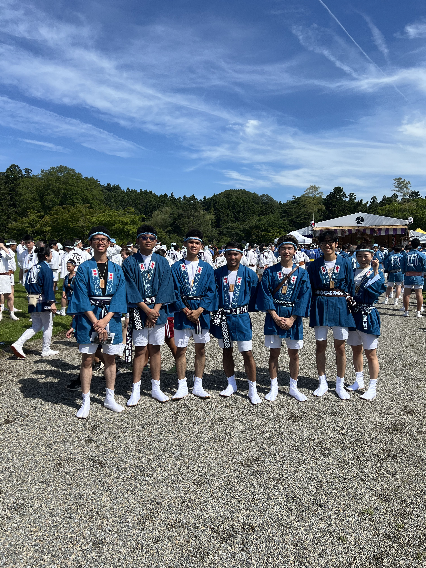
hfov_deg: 53.1
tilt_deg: -4.3
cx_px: 213
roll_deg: +1.0
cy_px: 284
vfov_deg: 67.3
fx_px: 427
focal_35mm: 26
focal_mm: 5.7
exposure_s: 1/4630
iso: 50
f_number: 1.5
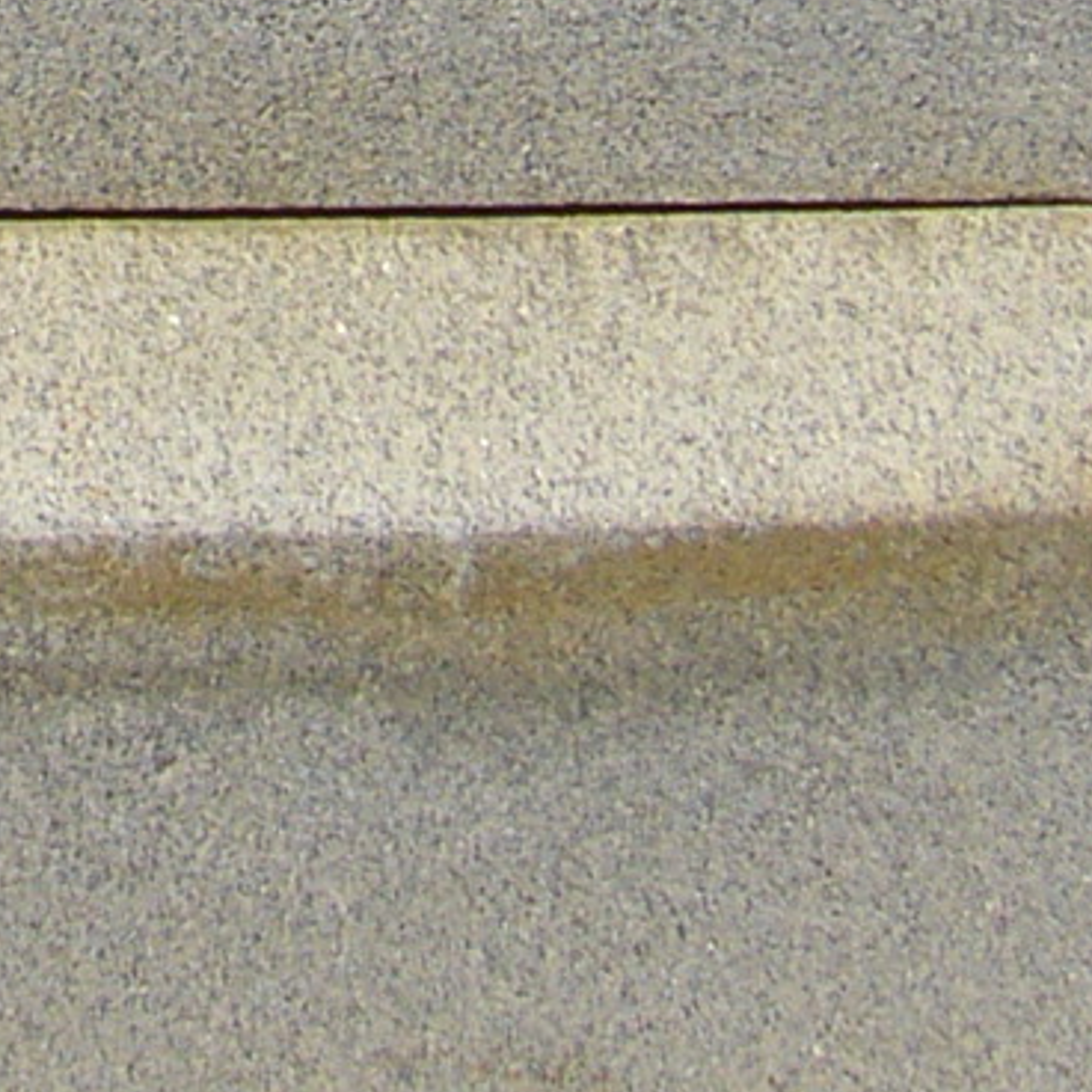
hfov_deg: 9.9
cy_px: -1021
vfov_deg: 9.6
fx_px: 6139
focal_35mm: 172
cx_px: -481
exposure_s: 1/500
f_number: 5.6
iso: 80
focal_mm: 5.8
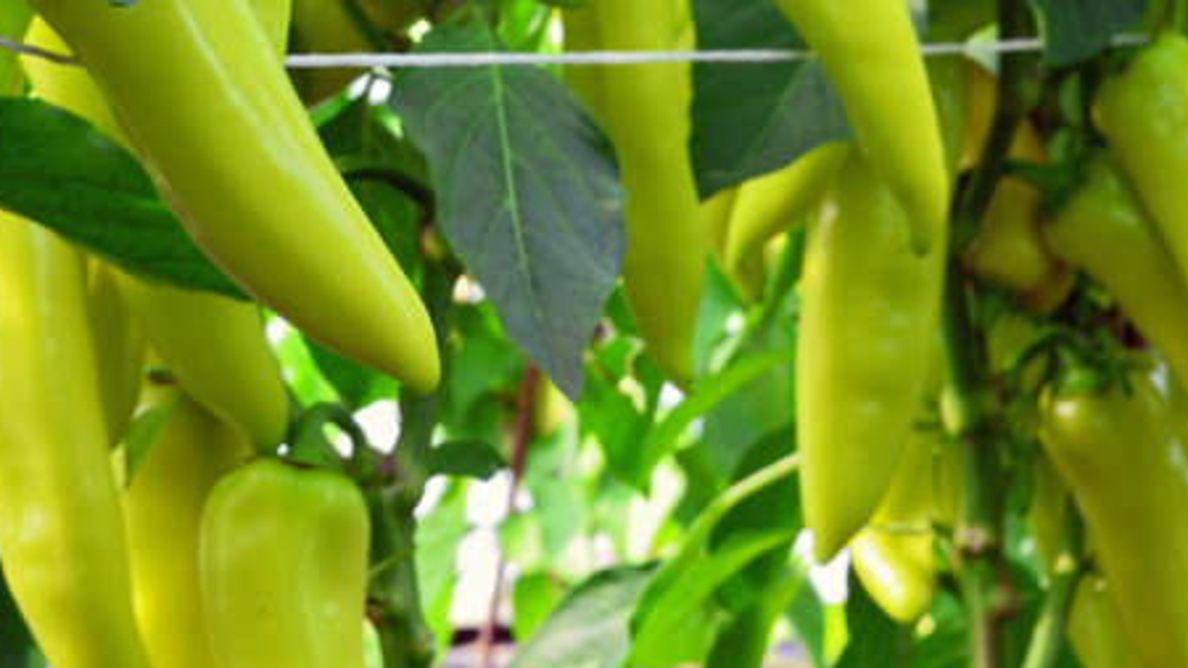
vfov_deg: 7.2
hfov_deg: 12.6
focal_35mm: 169
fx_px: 5323
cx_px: 145
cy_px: 40
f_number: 18
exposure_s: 1/6
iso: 100
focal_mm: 66
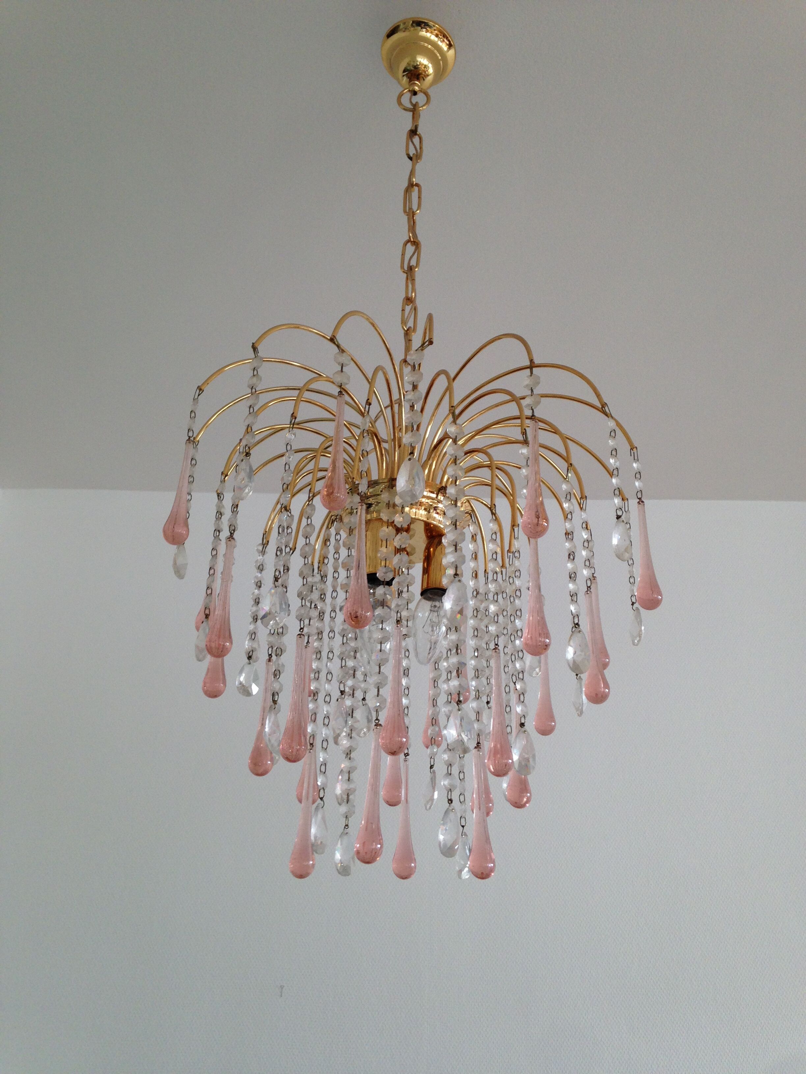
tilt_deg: +26.9
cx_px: 403
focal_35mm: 33
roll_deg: -1.4
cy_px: 537
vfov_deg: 55.4
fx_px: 1024
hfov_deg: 42.9
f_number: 2.4
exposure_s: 1/60
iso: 64
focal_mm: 4.12
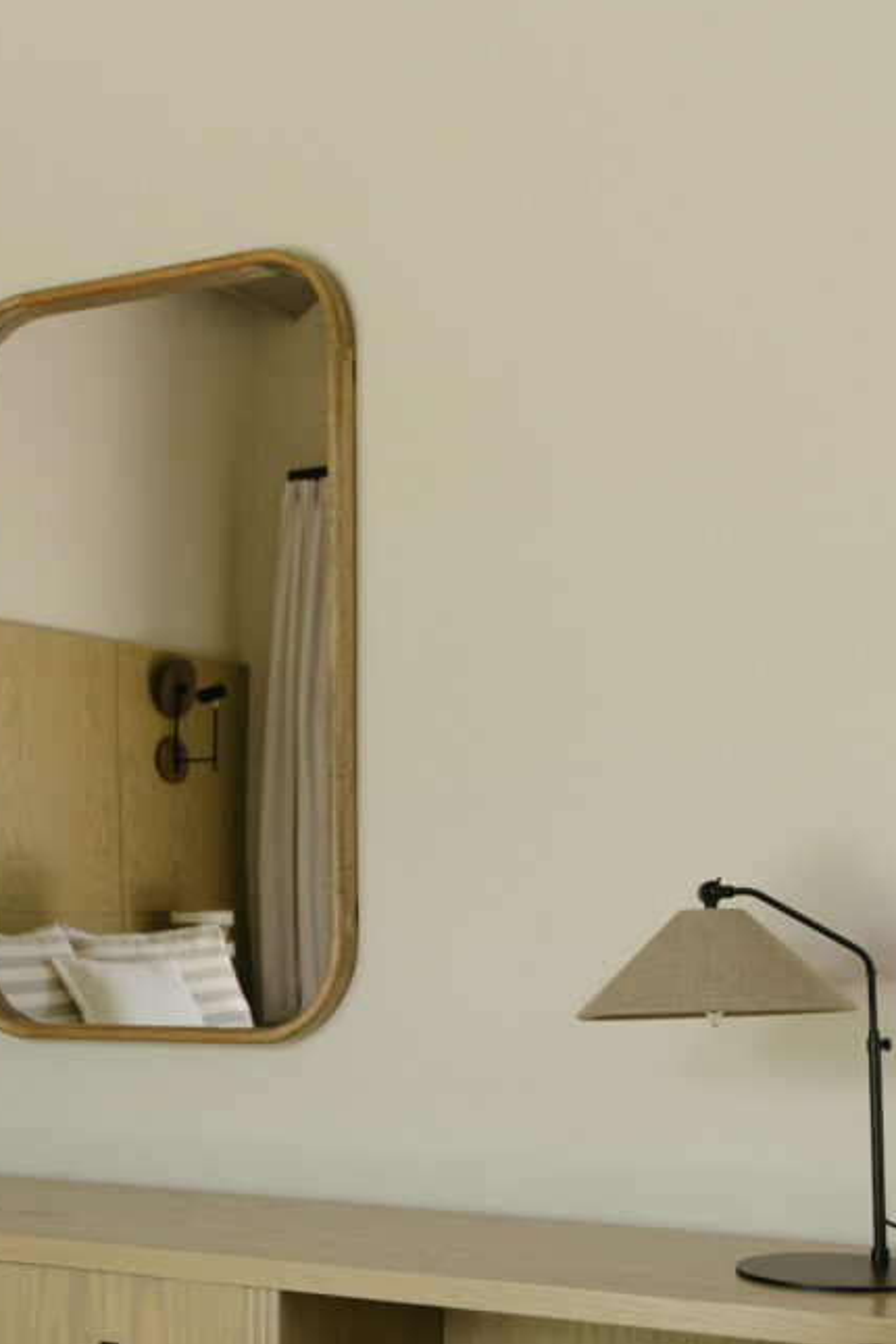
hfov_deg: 25.0
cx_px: 347
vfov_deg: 36.2
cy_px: 977
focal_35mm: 54
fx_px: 2016
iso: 400
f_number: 6.3
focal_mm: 34
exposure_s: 1/80
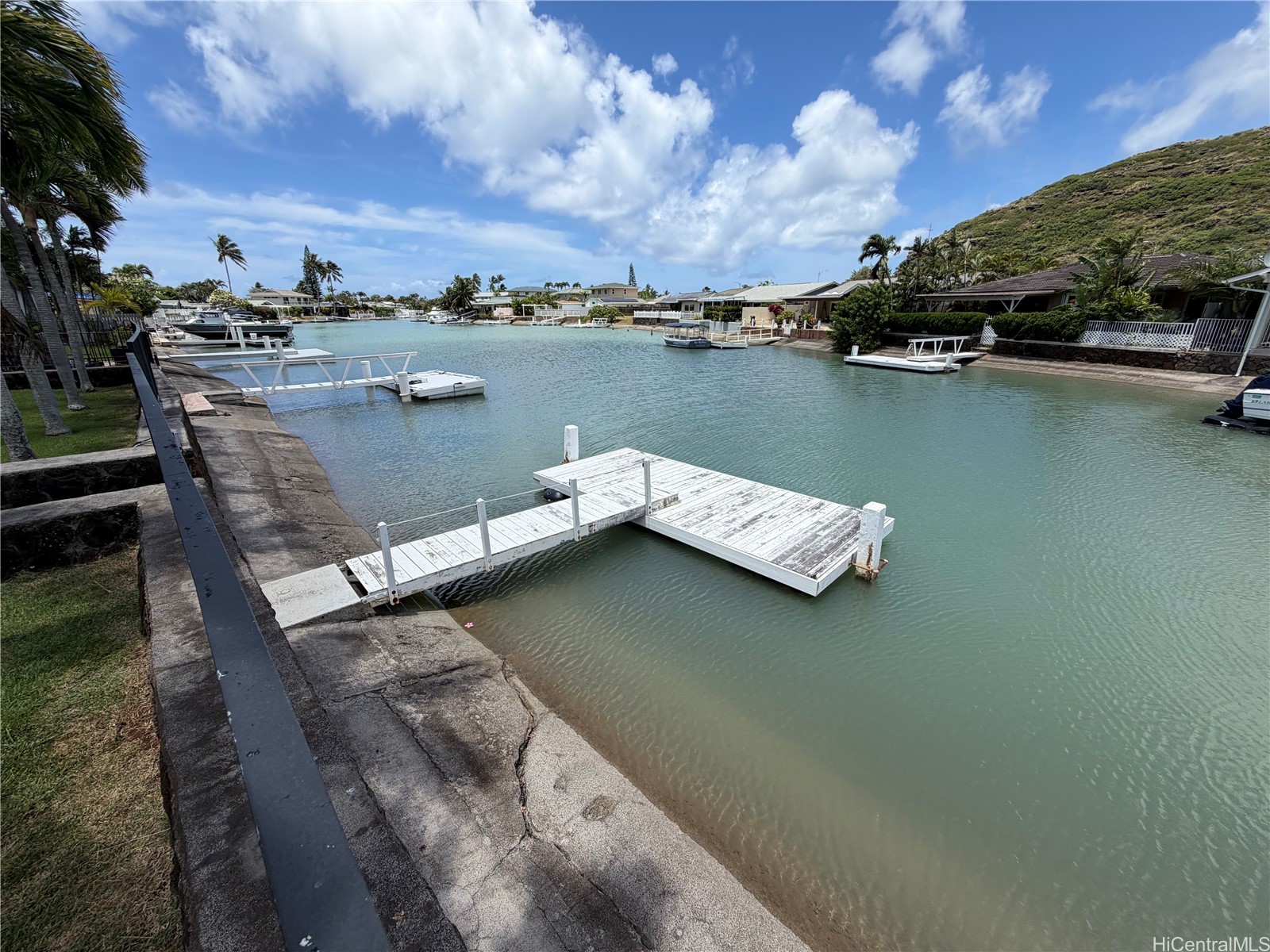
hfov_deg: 102.1
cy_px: 476
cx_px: 635
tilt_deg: -17.9
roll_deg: +0.2
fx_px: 514
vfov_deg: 85.7
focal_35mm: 14
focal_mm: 2.22
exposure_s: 1/1017
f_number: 2.2
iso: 20
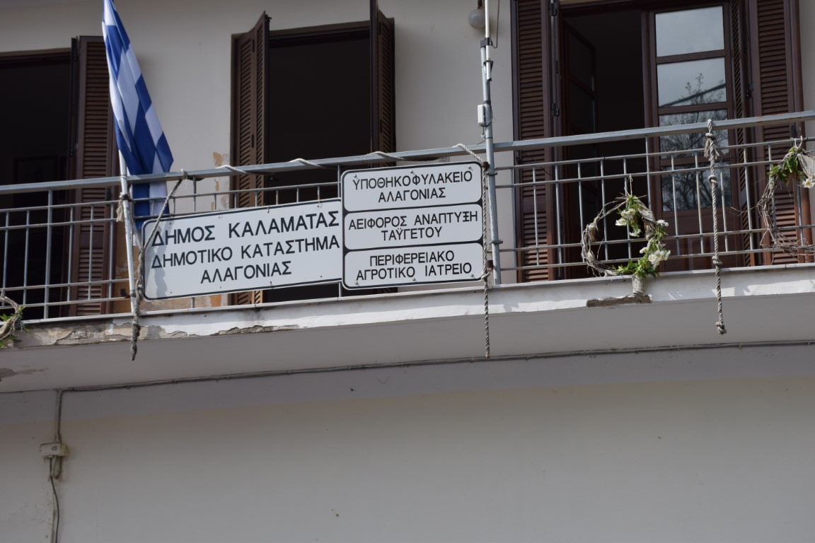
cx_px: 408
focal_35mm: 68
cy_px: 272
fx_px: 1528
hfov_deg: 29.9
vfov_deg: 20.2
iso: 200
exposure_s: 1/320
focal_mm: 45
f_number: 9
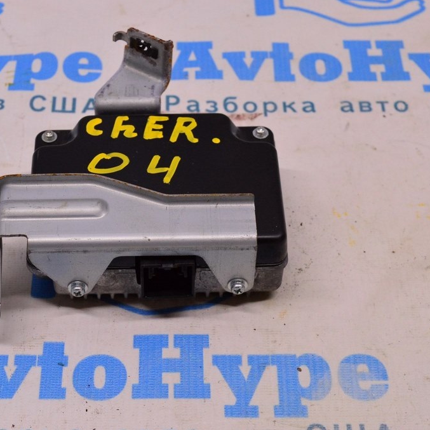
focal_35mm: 87
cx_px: 138
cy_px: 215
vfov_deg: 20.0
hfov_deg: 20.0
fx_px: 1218
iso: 1600
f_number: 8
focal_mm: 45
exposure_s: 1/125
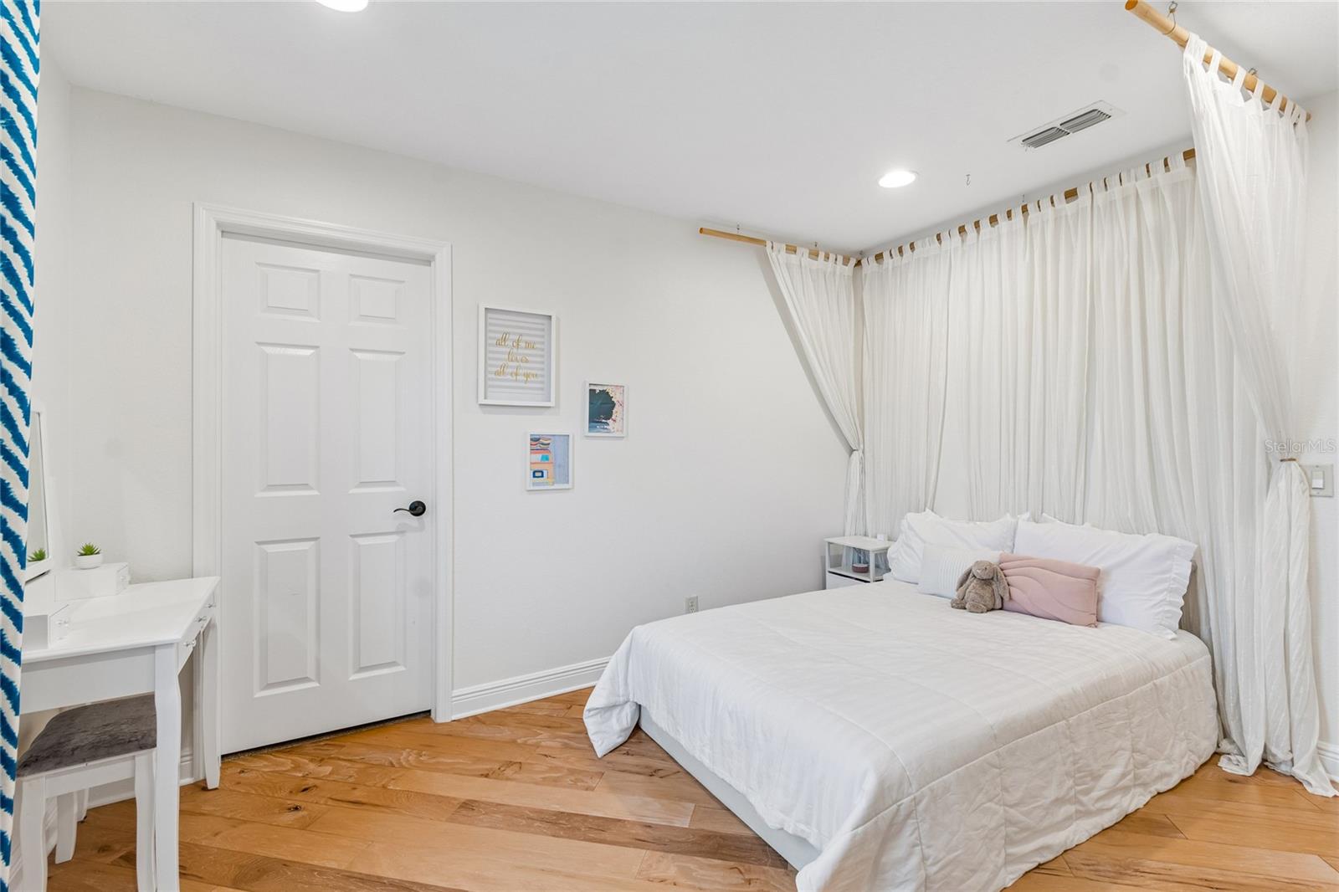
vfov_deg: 77.3
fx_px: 558
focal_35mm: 15
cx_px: 670
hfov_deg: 100.4
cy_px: 446
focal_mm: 10
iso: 100
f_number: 7.1
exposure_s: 1/2.5
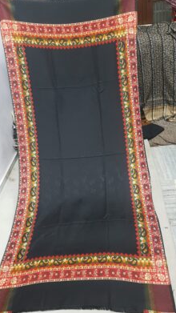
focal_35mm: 29
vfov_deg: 66.1
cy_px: 157
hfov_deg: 40.2
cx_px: 95
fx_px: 241
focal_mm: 4.2
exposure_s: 1/20
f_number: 1.7
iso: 250
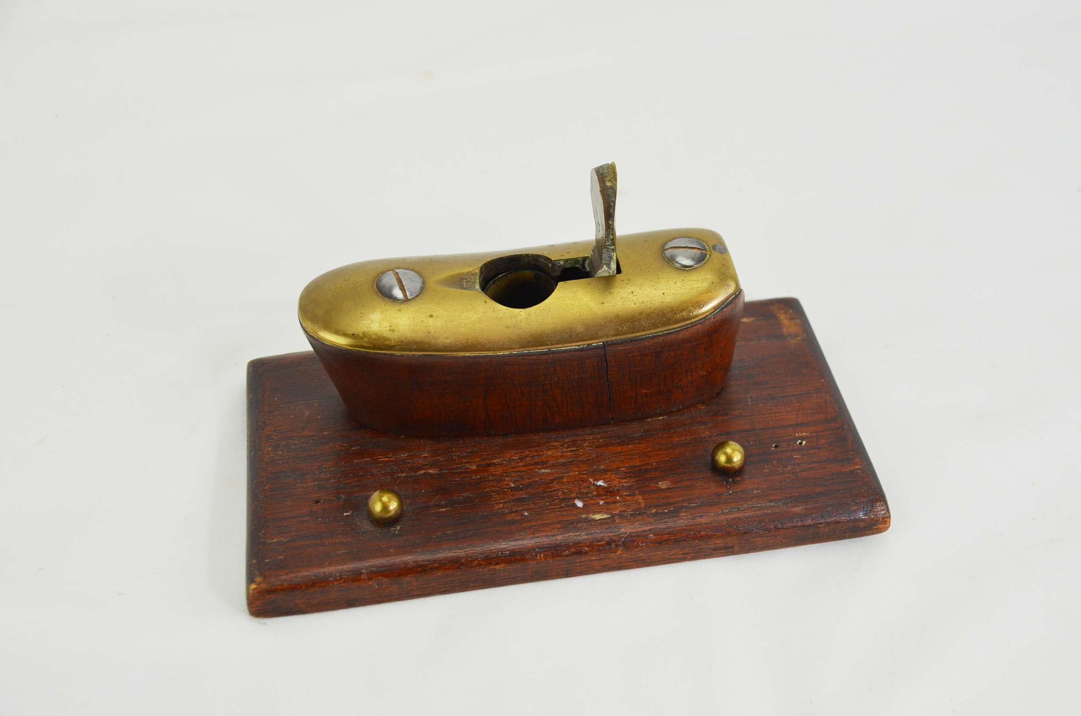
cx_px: 540
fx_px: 1438
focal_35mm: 48
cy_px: 358
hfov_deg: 41.2
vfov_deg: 28.0
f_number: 5.6
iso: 400
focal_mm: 32
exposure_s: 1/125
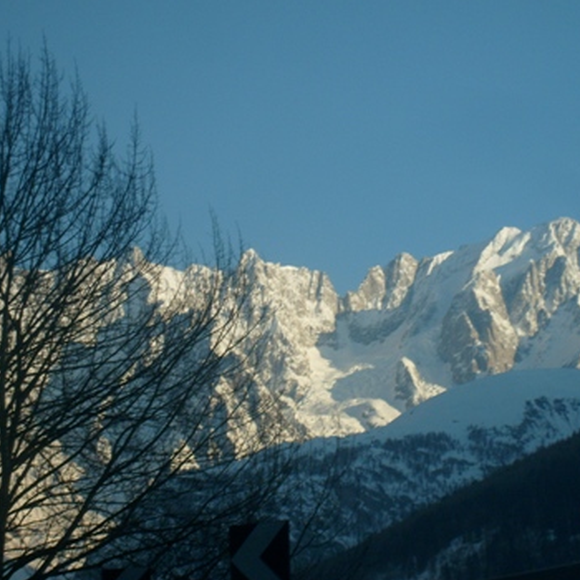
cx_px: 355
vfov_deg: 13.8
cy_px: 291
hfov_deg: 13.8
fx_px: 2389
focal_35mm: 126
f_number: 4.9
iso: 80
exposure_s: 1/350
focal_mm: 17.4
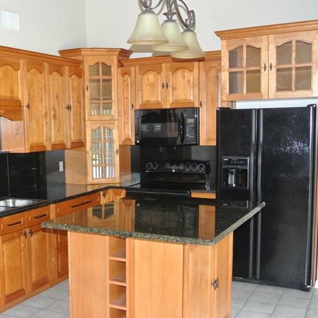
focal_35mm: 45
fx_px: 468
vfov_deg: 37.5
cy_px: 182
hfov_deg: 36.8
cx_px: 88
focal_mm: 10
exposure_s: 1/60
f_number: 3.5
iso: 800
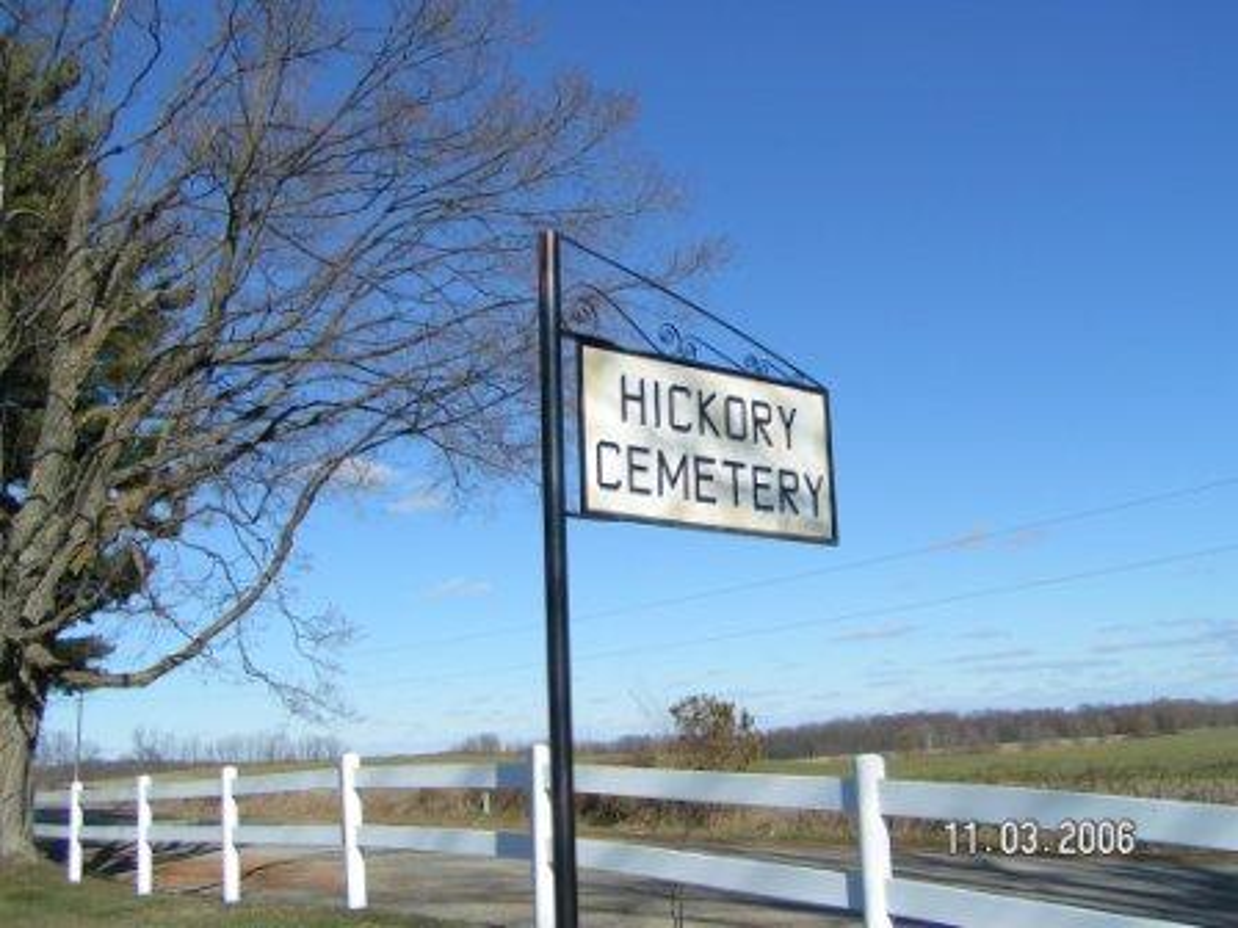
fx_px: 1359
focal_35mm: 38
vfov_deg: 37.7
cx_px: 619
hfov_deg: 49.0
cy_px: 464
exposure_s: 1/1000
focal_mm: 5.8
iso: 50
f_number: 4
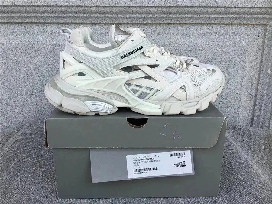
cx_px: 136
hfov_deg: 58.4
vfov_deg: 45.4
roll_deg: +0.0
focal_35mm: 31
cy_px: 102
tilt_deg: -17.6
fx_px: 244
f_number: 2.4
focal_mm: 3.3
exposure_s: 1/522
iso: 25
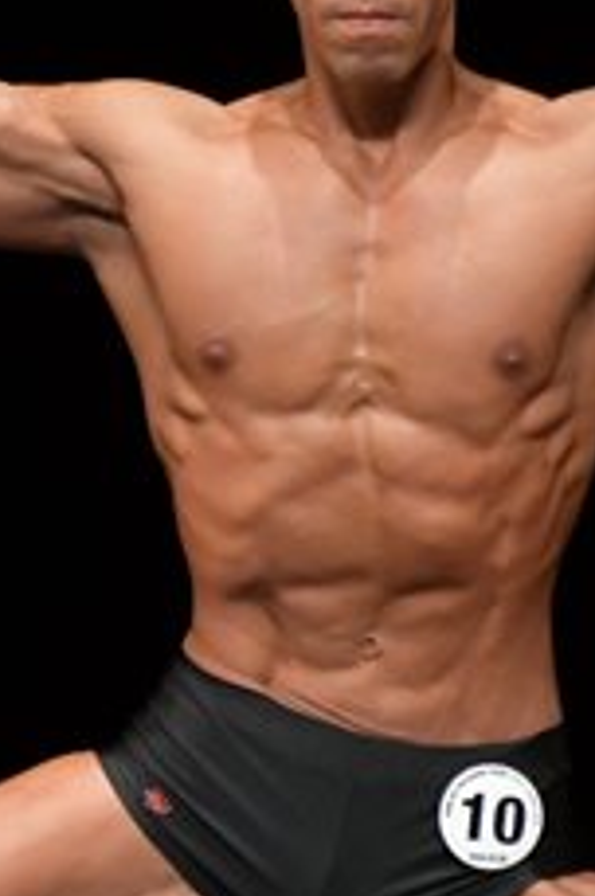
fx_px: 37894
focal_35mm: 1524
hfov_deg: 0.9
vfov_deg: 1.4
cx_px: 178
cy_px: 426
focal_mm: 300
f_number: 5.6
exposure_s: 1/400
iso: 3200
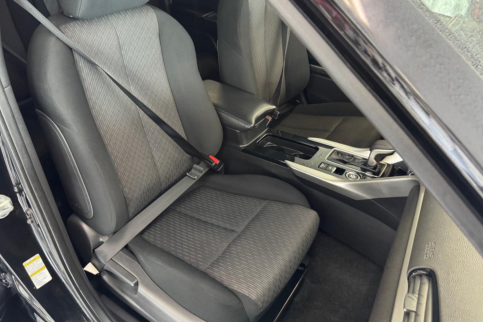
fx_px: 362
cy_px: 136
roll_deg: -4.0
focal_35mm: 27
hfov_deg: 67.4
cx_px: 241
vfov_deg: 47.8
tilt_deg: -32.7
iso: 640
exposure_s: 1/40
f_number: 1.78
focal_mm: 6.76
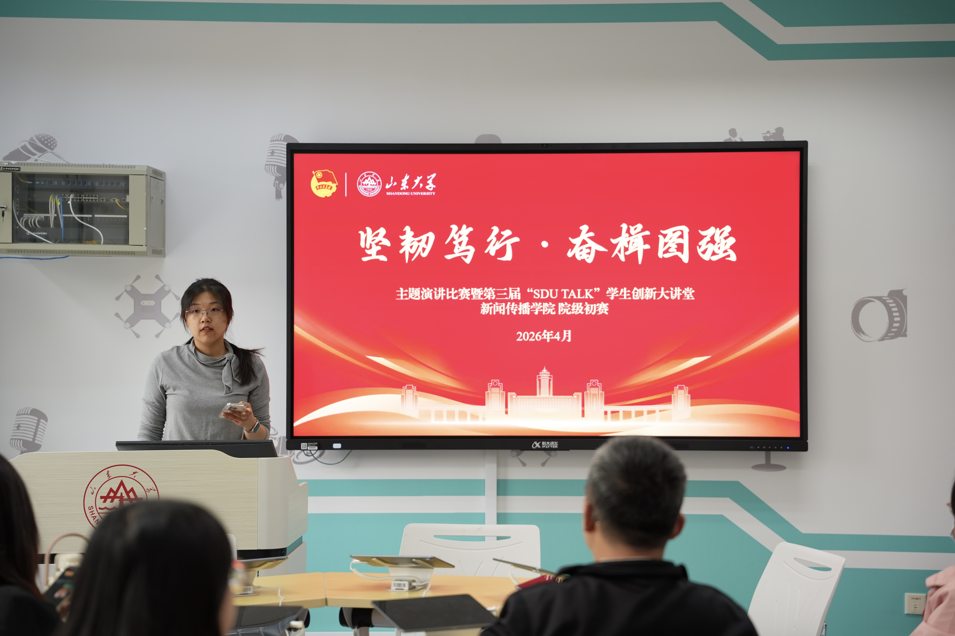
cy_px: 318
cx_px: 478
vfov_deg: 19.5
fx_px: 1857
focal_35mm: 70
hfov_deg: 28.8
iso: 320
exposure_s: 1/80
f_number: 2.8
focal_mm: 70
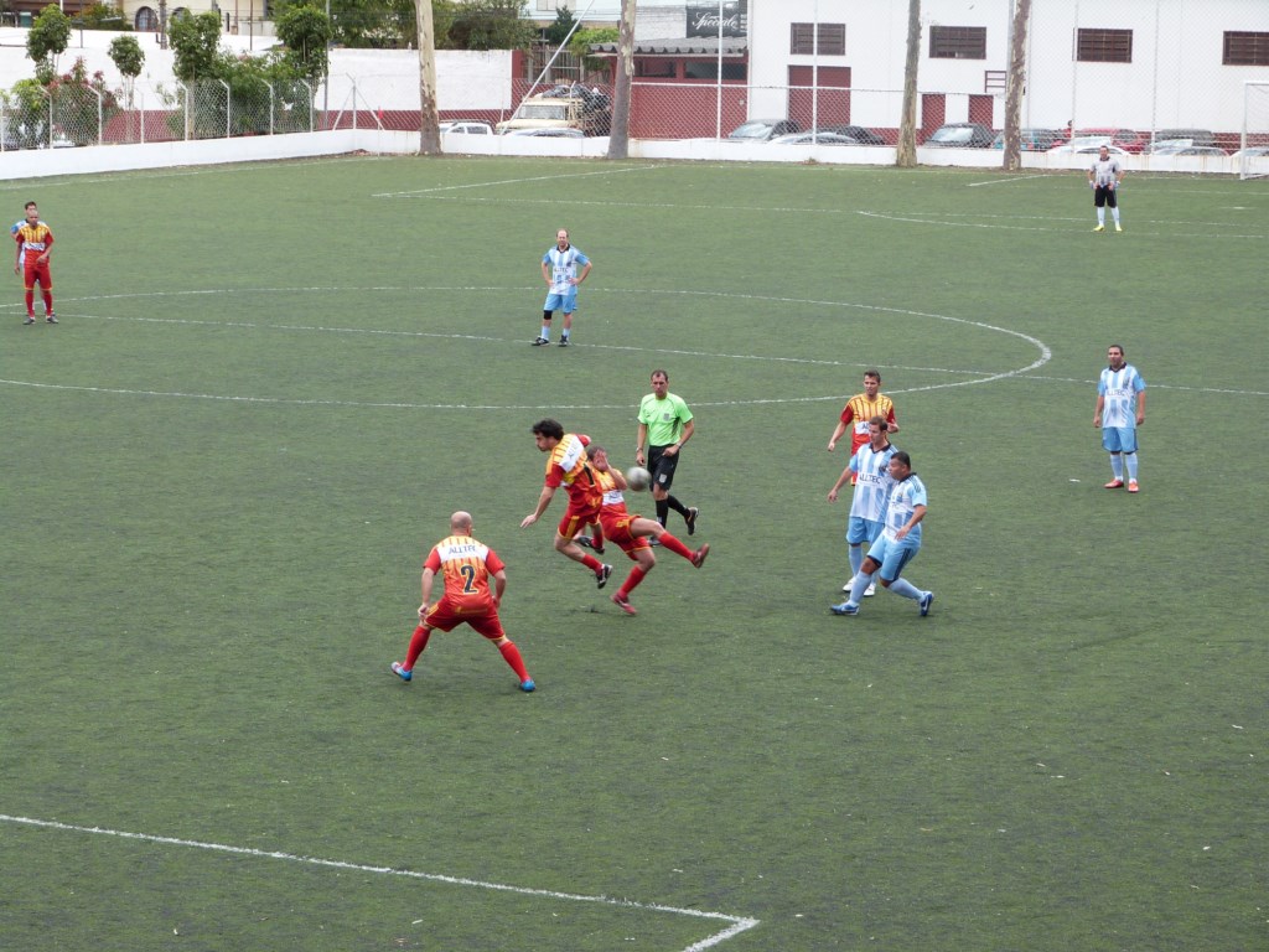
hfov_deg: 18.0
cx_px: 634
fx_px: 3996
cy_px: 476
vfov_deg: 13.6
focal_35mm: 109
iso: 100
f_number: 4
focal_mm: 19.7
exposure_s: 1/200
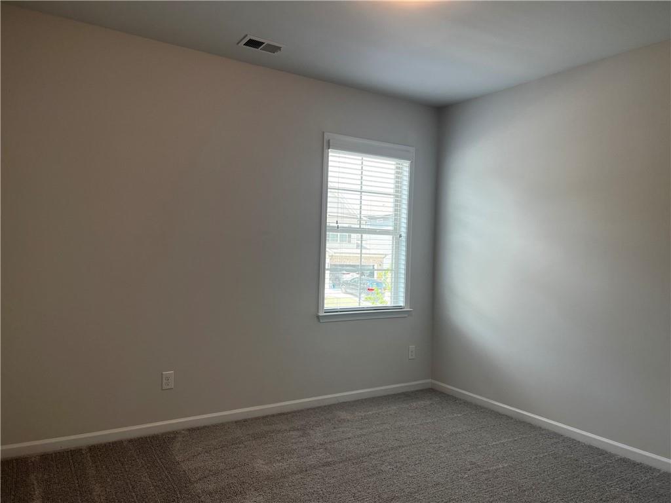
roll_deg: -1.9
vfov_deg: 53.1
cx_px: 336
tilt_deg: -0.6
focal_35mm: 26
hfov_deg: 67.3
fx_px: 504
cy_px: 252
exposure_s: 1/159
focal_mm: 5.7
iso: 64
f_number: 1.5
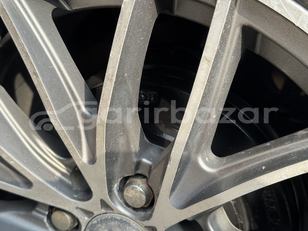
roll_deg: +3.4
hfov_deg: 39.7
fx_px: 427
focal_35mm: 48
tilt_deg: -20.9
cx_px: 154
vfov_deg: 30.3
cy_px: 116
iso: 64
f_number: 1.78
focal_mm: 6.76
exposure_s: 1/481
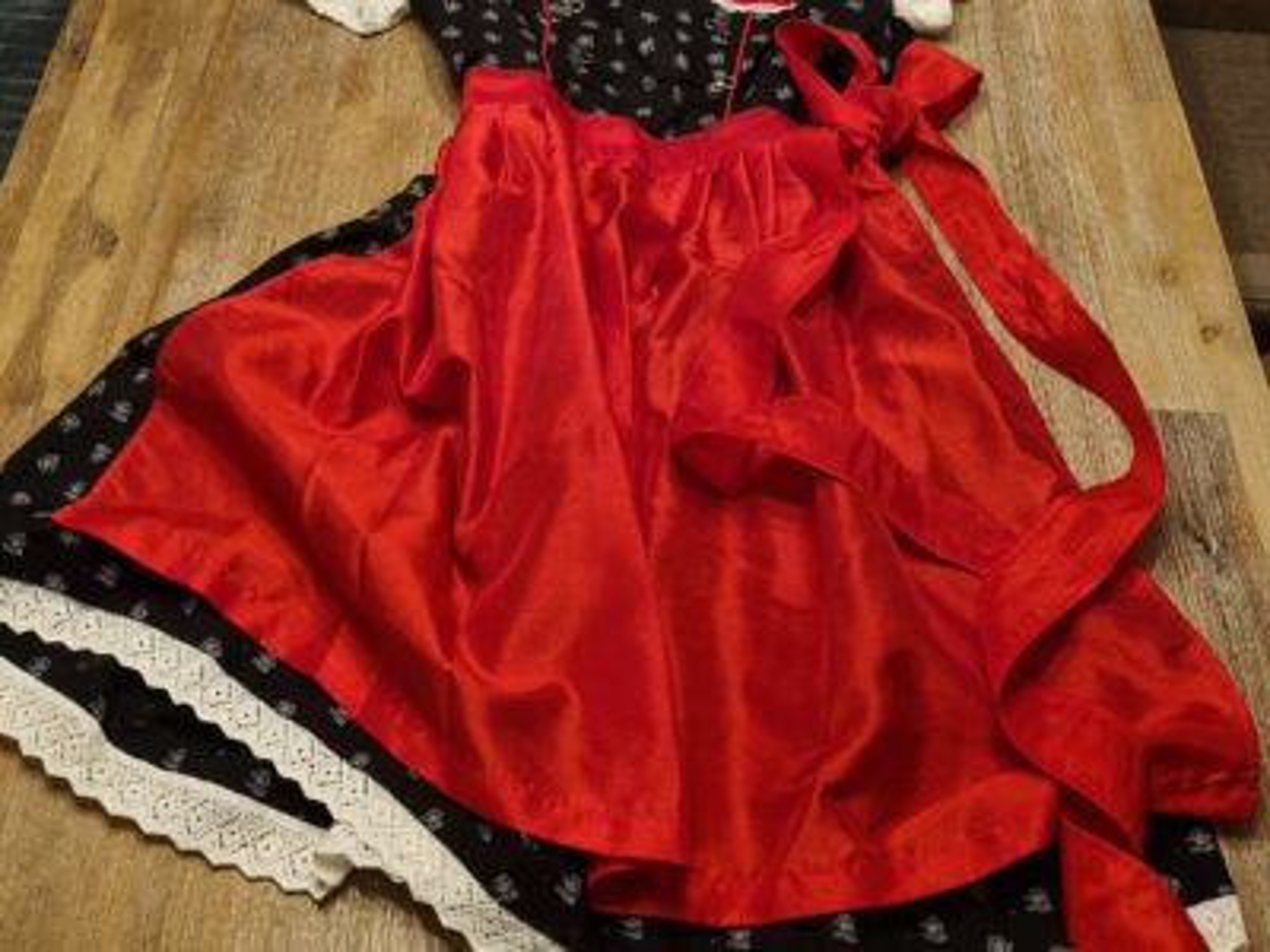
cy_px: 476
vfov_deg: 53.1
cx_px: 635
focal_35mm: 26
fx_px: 954
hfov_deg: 67.3
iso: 640
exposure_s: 1/50
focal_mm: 5.4
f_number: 1.8
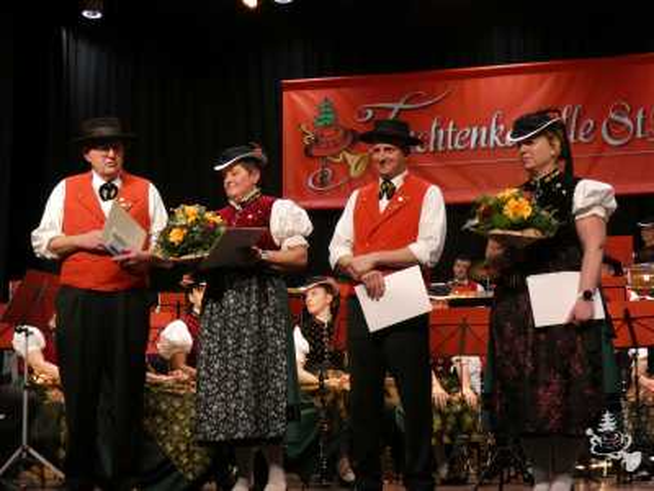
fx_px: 1096
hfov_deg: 33.2
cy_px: 246
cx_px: 327
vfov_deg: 25.2
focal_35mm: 58
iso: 500
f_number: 4.1
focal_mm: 10.4
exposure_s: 1/80
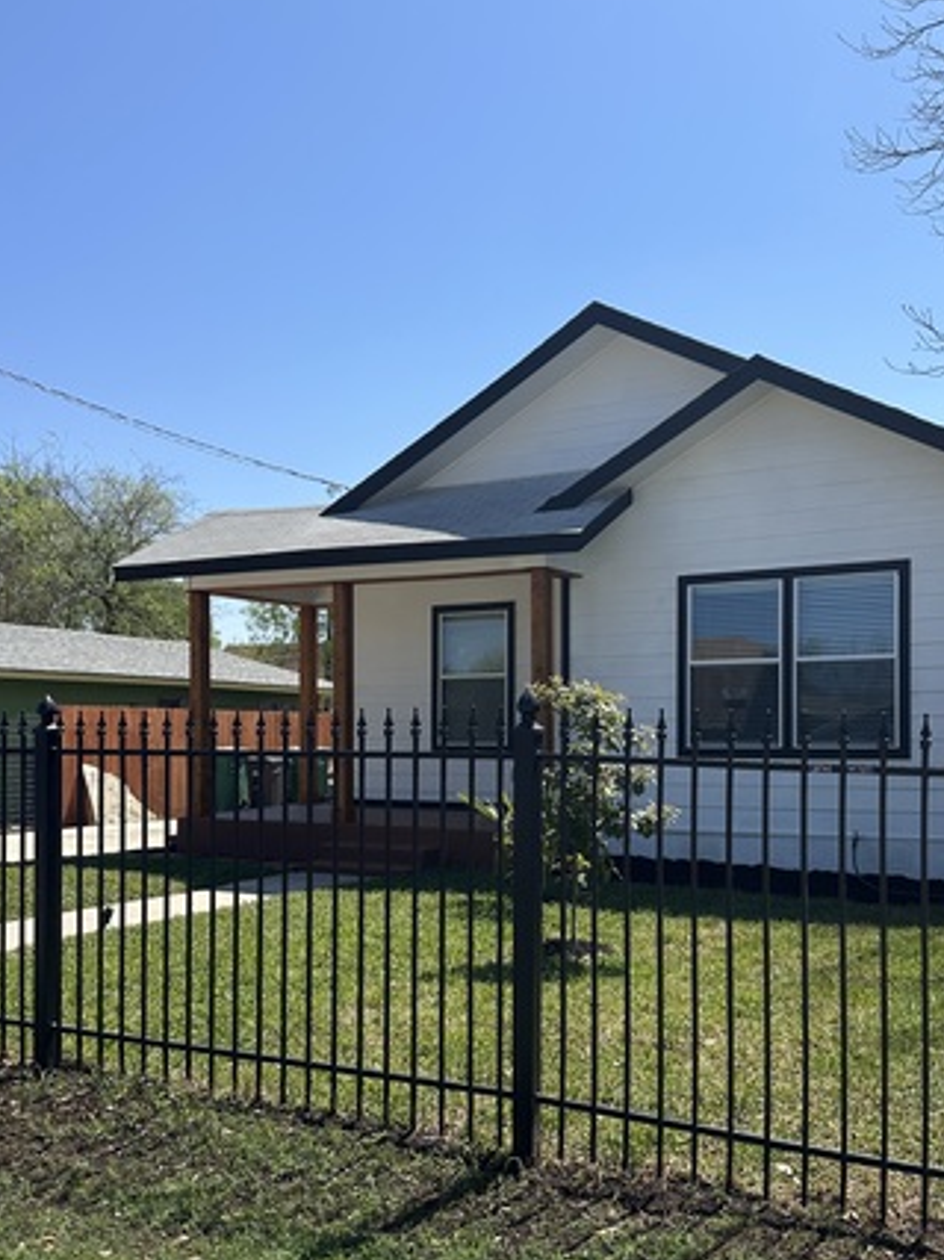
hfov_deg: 39.6
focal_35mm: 36
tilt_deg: +2.0
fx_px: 1310
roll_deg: +0.5
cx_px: 507
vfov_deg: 51.2
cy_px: 708
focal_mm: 6.86
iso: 80
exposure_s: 1/4545
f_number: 1.78
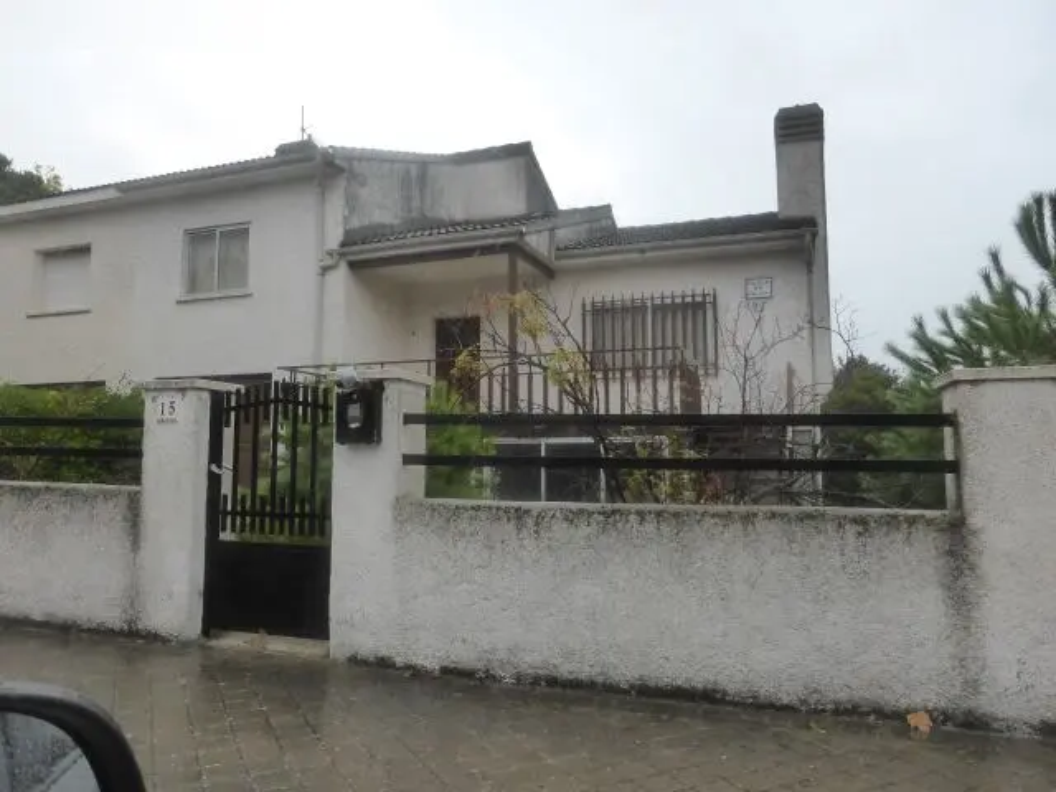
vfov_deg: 54.9
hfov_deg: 69.4
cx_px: 528
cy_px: 396
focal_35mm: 25
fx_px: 763
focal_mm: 4.3
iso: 200
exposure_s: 1/500
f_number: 3.3
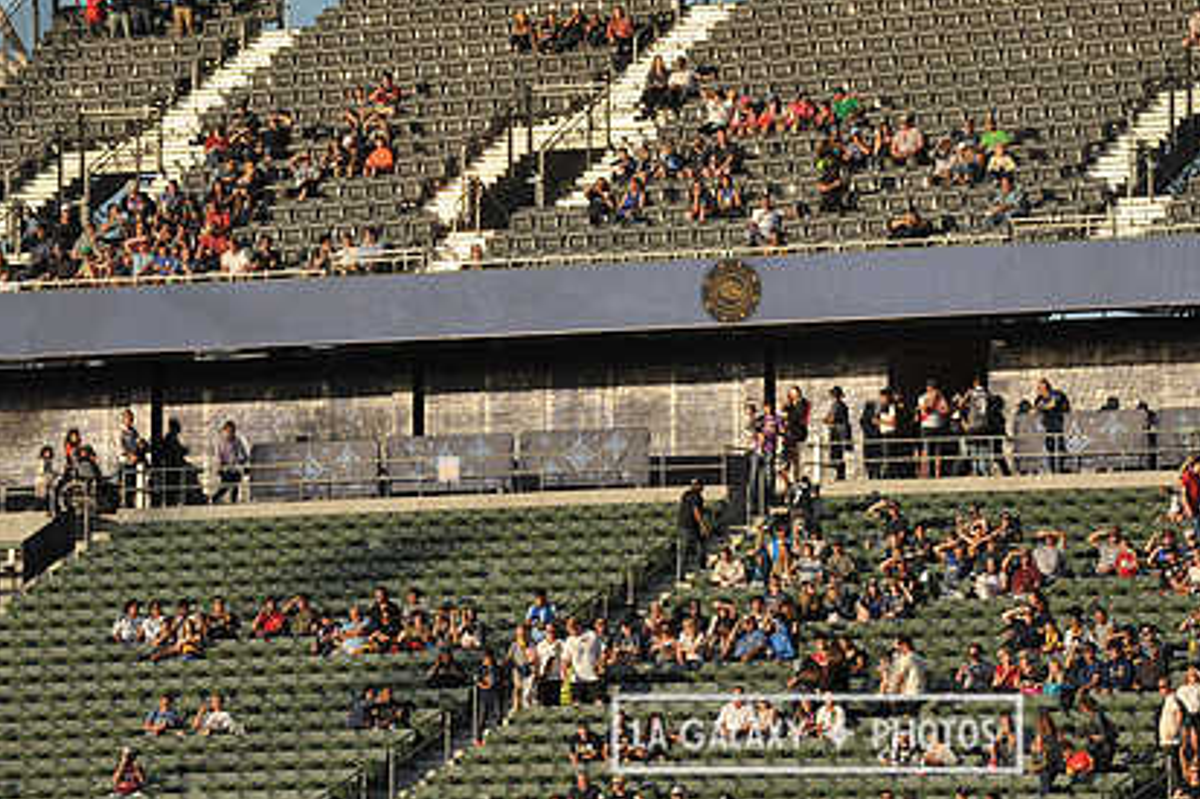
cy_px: 296
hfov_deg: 8.6
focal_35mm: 239
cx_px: 816
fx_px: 7963
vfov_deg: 5.7
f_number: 11
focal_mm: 170
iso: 400
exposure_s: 1/500
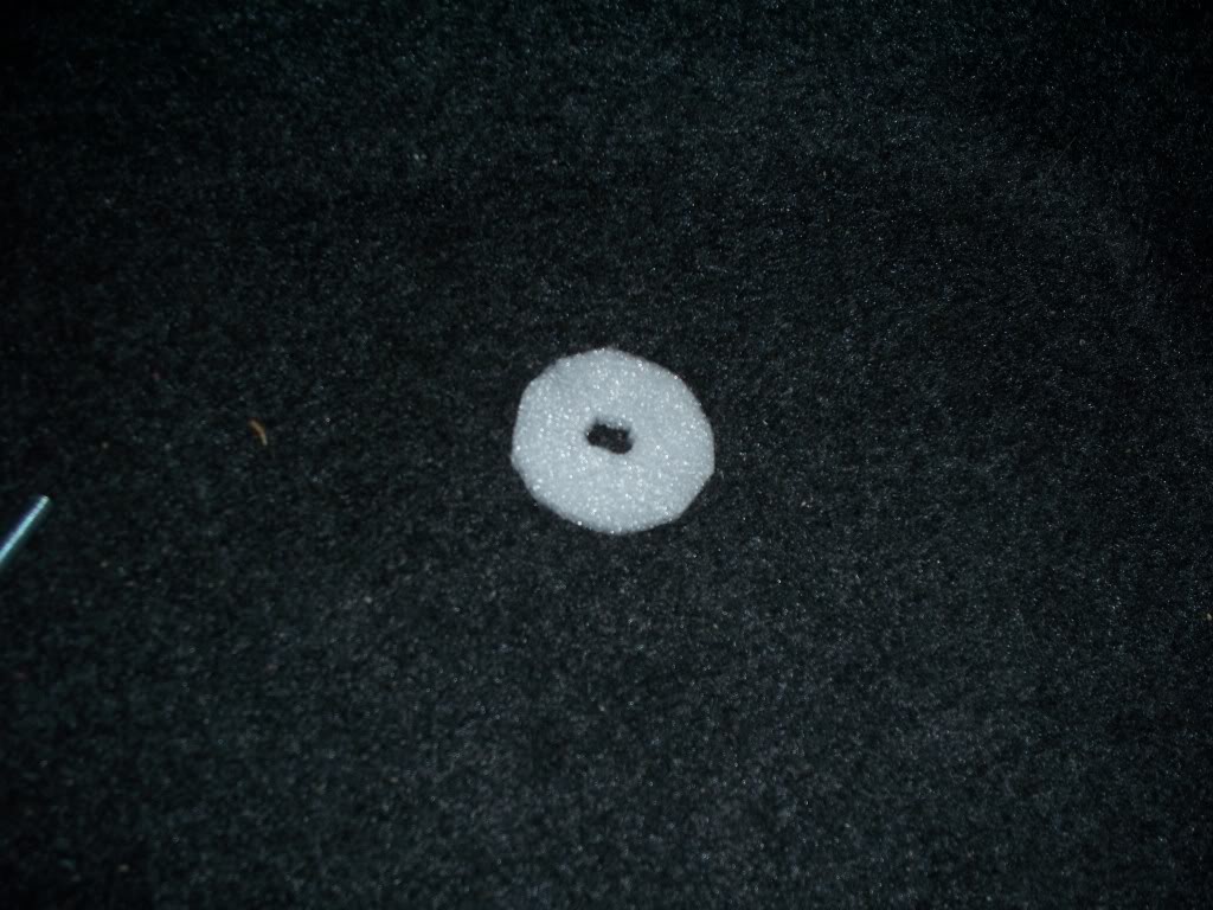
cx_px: 606
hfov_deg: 51.4
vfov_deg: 39.7
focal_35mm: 36
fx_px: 1261
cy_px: 455
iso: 64
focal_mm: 7.5
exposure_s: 1/60
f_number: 2.8
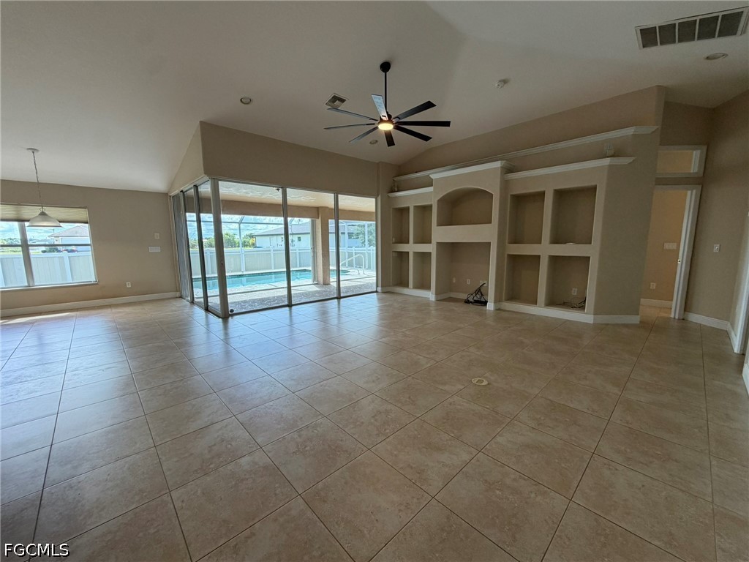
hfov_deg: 102.1
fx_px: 303
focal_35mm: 14
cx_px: 374
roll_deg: +1.0
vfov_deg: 85.7
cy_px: 281
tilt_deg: -8.3
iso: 125
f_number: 2.2
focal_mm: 2.22
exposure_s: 1/120
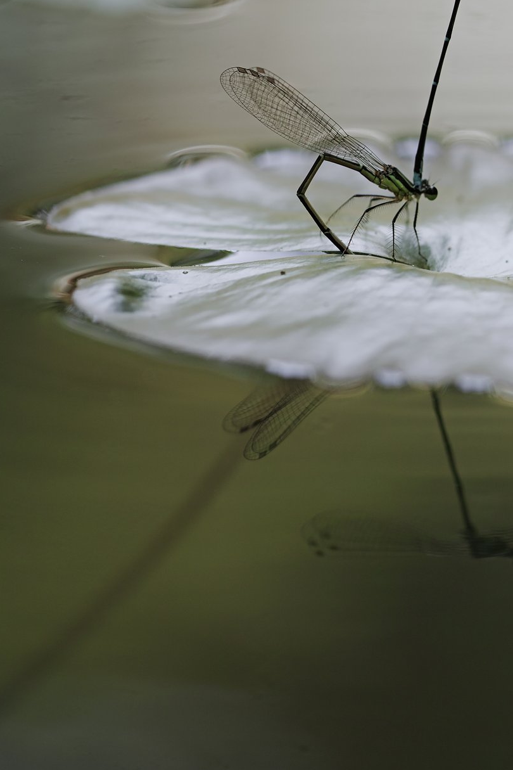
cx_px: 428
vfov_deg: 6.1
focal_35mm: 337
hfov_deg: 4.1
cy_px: 168
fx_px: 7203
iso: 100
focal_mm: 150
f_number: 3.2
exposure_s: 1/200
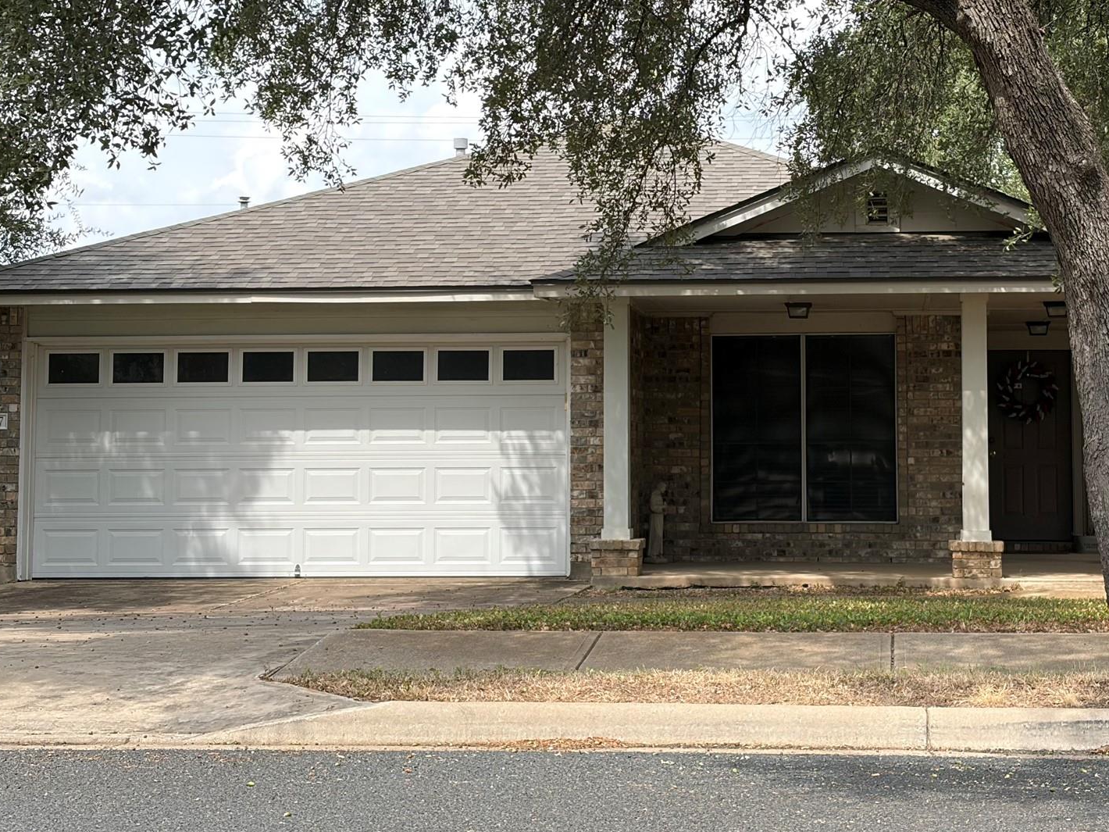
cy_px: 262
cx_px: 665
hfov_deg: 25.9
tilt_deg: +5.5
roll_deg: +1.1
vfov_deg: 19.6
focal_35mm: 75
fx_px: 2403
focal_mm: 5.96
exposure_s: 1/1754
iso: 50
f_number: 1.6
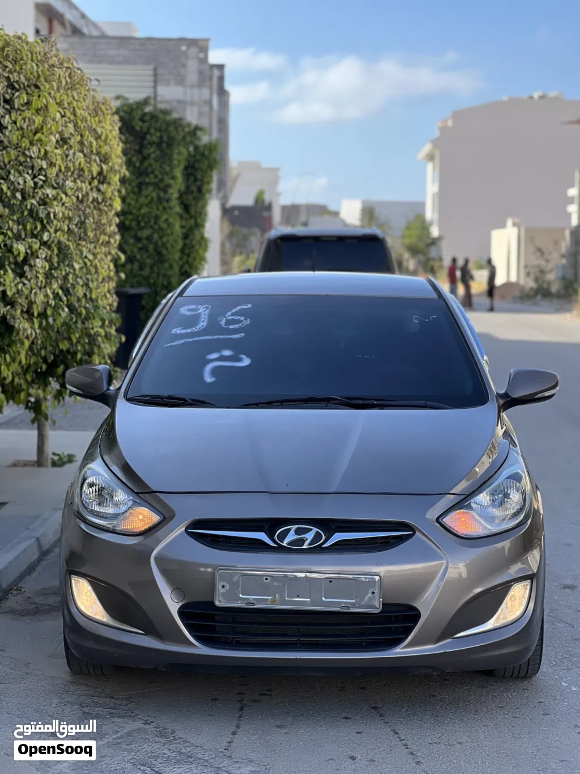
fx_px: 1720
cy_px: 387
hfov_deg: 19.1
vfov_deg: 25.3
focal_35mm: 77
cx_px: 290
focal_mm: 9
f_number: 2.8
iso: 25
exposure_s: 1/239
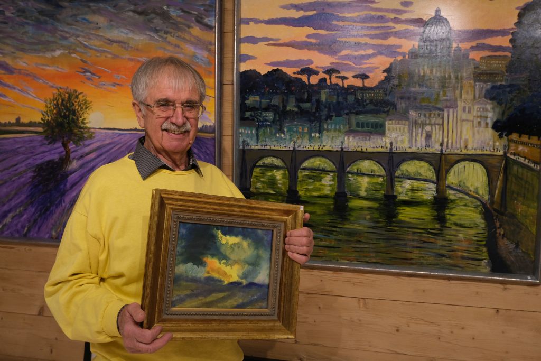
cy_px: 180
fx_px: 481
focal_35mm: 32
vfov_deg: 41.1
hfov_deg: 58.7
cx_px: 270
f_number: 4.2
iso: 1250
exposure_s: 1/125
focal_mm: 21.5
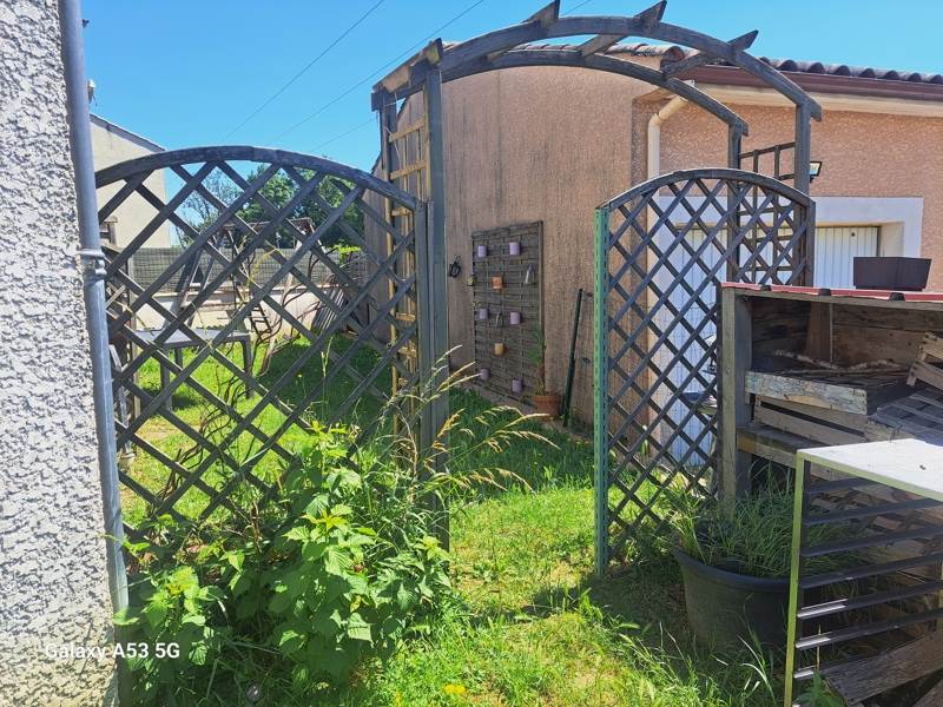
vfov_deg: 56.8
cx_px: 472
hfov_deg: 71.6
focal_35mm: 24
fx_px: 654
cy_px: 354
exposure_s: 1/804
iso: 50
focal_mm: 5.23
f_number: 1.8
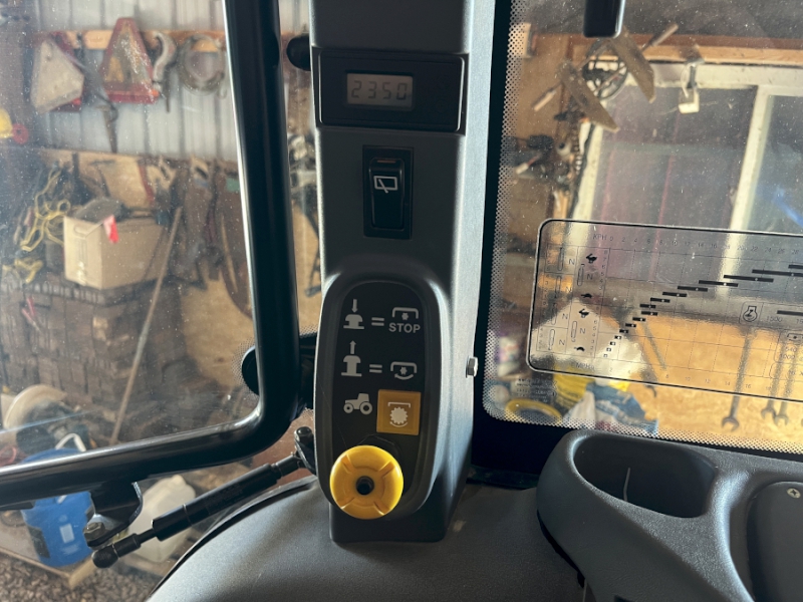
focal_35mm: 26
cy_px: 301
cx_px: 402
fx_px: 603
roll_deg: -2.9
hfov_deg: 67.3
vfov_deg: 53.1
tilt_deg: -18.1
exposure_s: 1/60
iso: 200
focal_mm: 5.1
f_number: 1.6
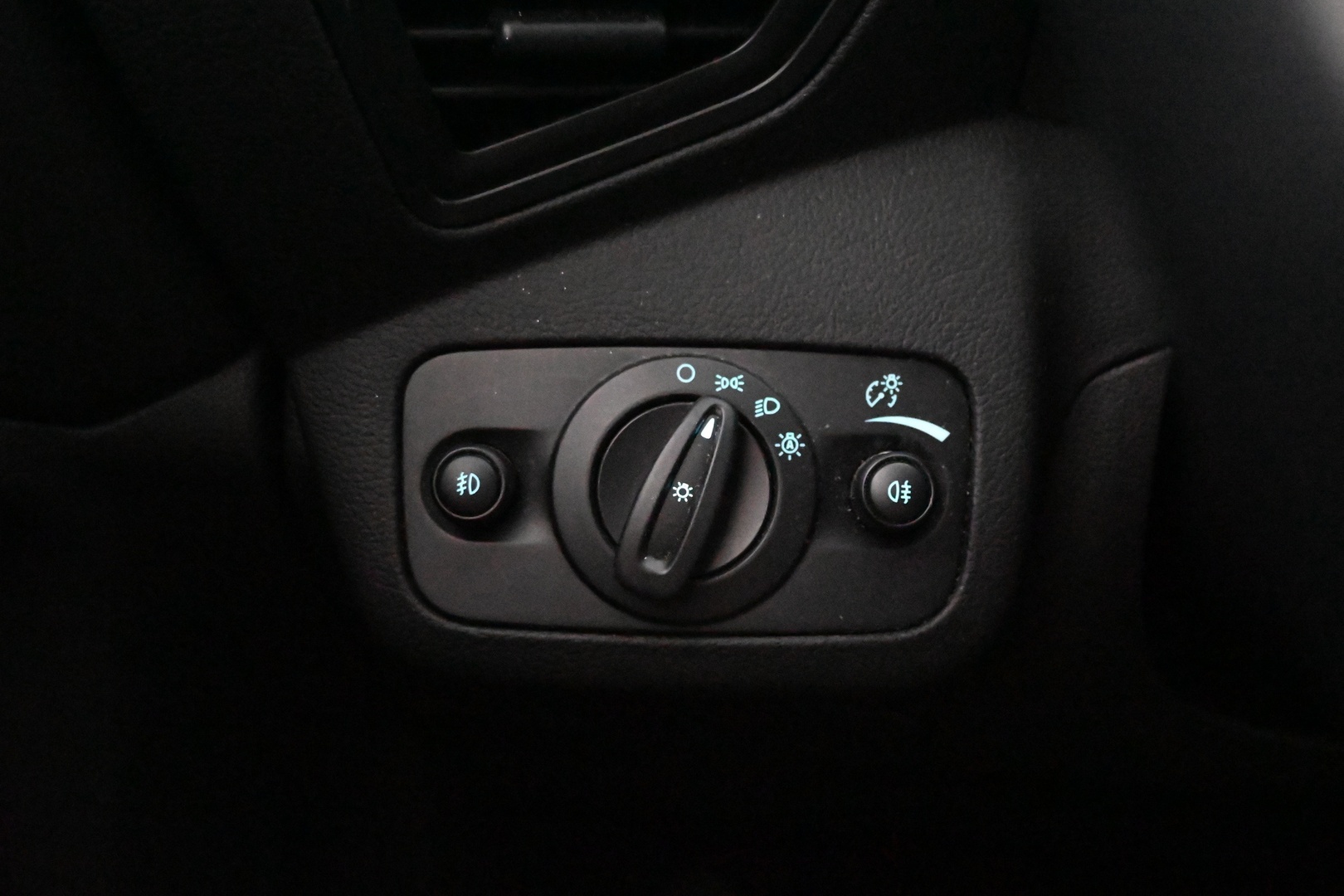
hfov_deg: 49.6
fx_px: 1456
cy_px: 448
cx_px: 672
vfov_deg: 34.2
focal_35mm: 39
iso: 28800
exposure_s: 1/40
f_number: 4.5
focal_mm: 26
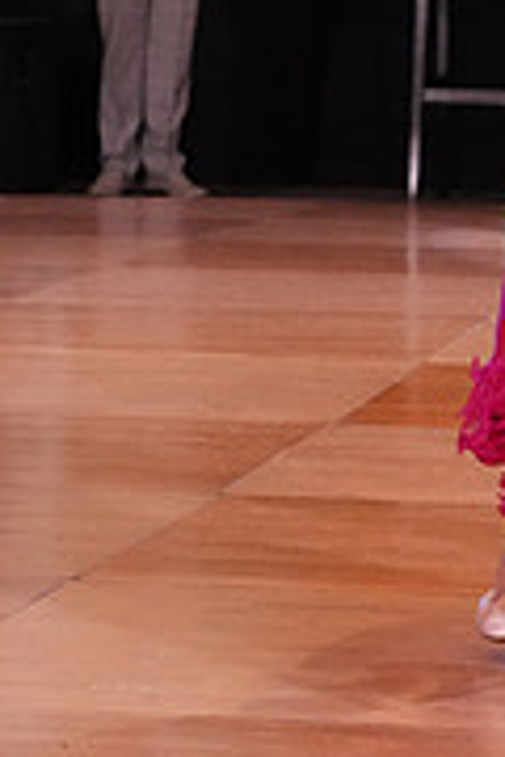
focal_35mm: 225
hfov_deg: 6.1
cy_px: -210
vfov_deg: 9.0
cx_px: 675
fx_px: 4734
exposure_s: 1/400
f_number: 5.6
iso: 5000
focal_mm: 70
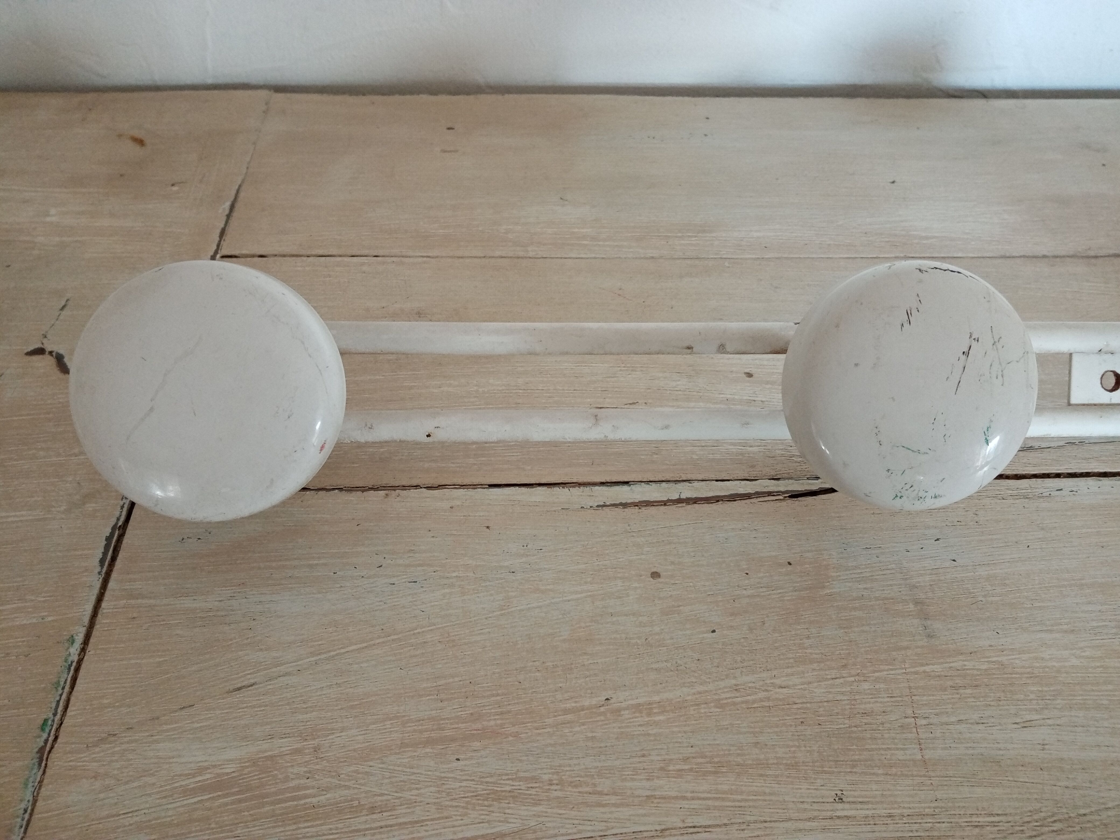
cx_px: 560
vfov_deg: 53.1
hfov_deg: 67.3
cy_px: 420
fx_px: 841
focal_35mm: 26
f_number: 1.8
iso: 311
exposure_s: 1/33.3
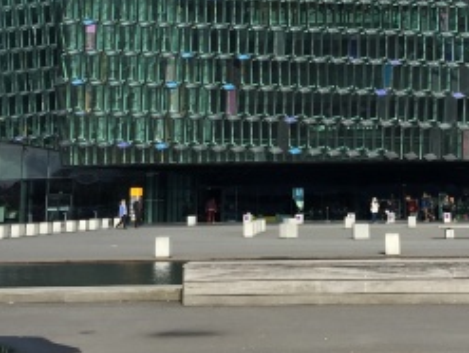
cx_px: 302
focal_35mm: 75
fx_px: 1018
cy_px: -36
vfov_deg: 18.9
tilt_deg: +13.1
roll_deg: -2.3
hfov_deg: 25.8
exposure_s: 1/950
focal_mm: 4.15
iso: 25
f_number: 2.2
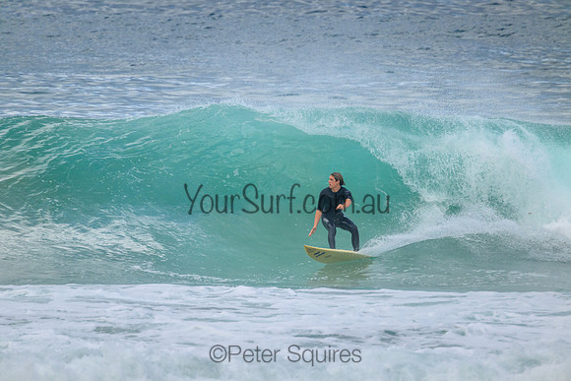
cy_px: 190
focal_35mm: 800
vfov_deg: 1.7
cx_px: 286
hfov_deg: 2.6
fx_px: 12691
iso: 1250
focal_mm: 800
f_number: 11
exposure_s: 1/2000
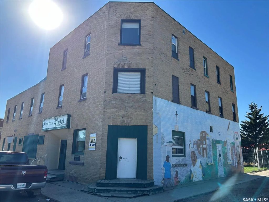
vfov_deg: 53.1
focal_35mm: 26
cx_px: 134
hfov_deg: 67.3
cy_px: 101
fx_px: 202
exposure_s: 1/2762
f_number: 1.5
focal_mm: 5.7
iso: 50
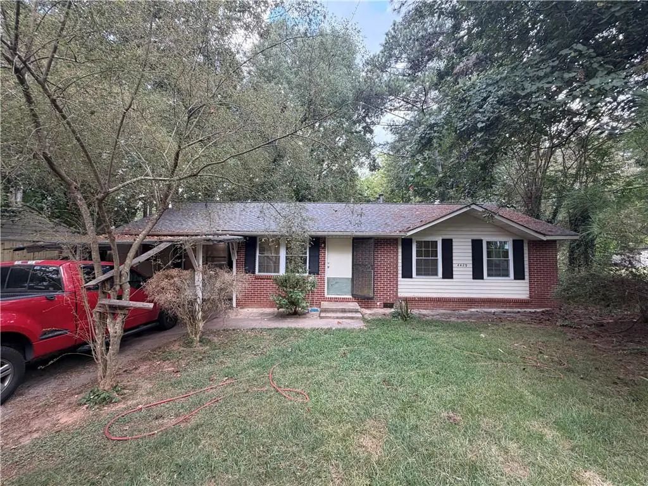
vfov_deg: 85.7
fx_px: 262
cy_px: 243
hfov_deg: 102.1
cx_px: 324
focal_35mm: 14
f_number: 2.2
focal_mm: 2.22
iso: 125
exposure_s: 1/121
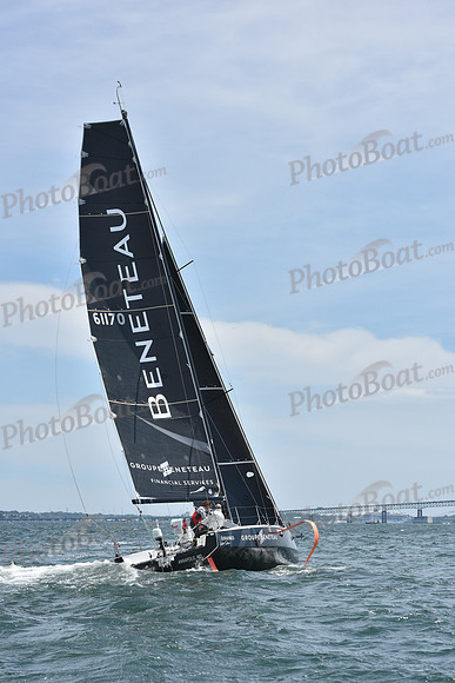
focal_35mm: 90
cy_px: 342
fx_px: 1705
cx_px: 228
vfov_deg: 22.6
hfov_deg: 15.2
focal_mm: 90
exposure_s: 1/1250
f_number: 7.1
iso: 250
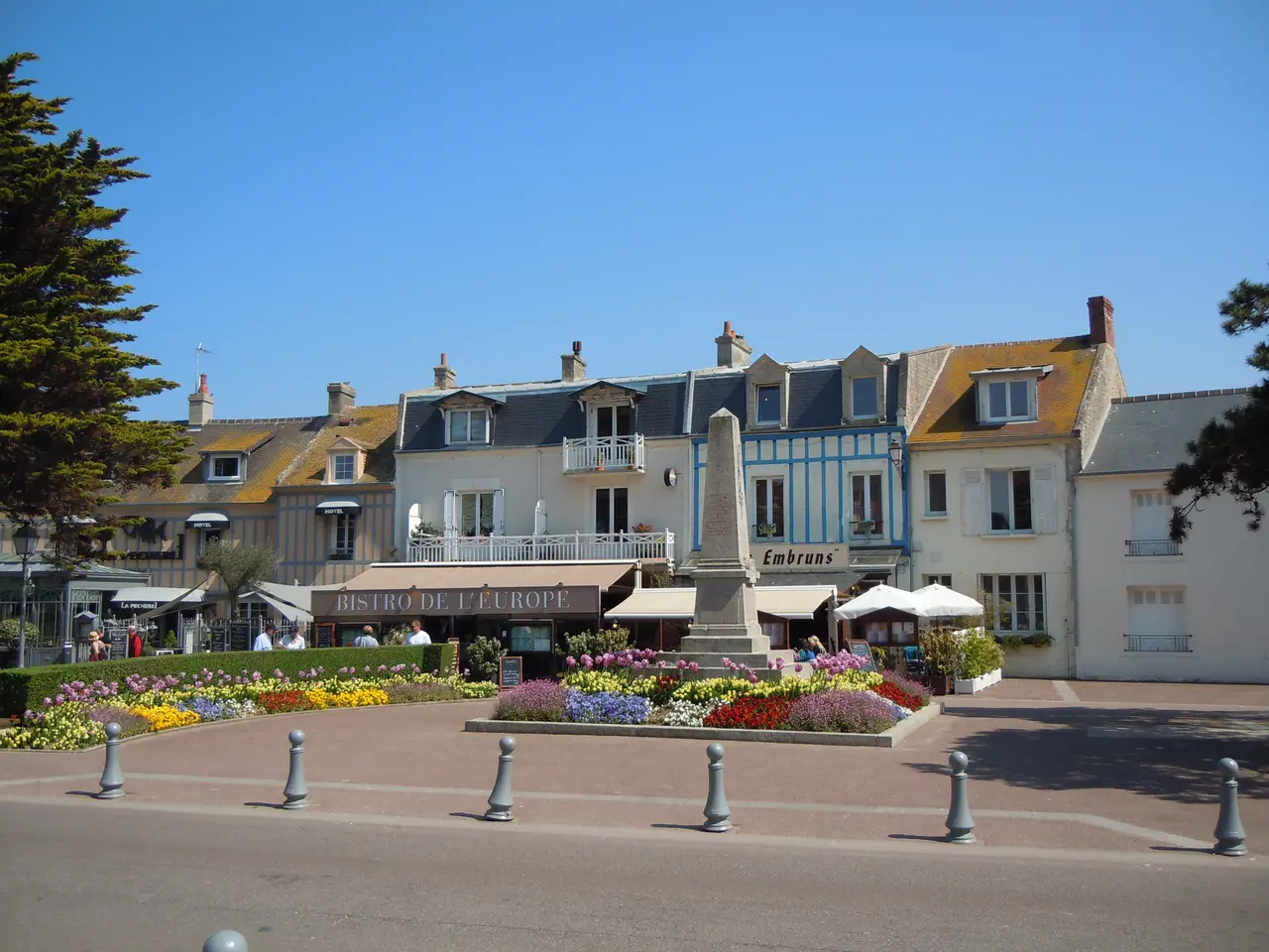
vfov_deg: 41.8
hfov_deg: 54.0
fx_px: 1246
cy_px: 476
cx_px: 634
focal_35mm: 34
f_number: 7.2
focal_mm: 6.2
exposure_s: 1/250
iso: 100
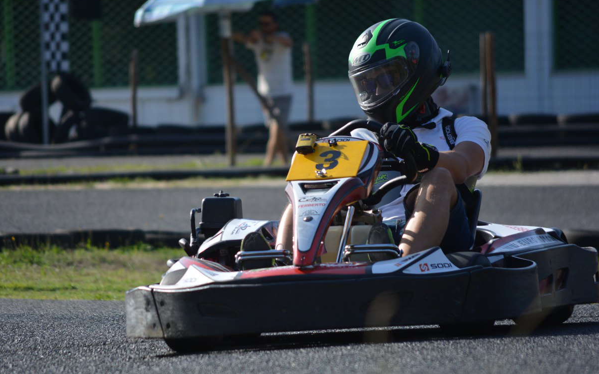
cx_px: 299
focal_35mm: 307
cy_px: 193
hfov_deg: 6.8
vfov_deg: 4.3
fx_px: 5012
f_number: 5.6
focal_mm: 200
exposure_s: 1/1250
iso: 400
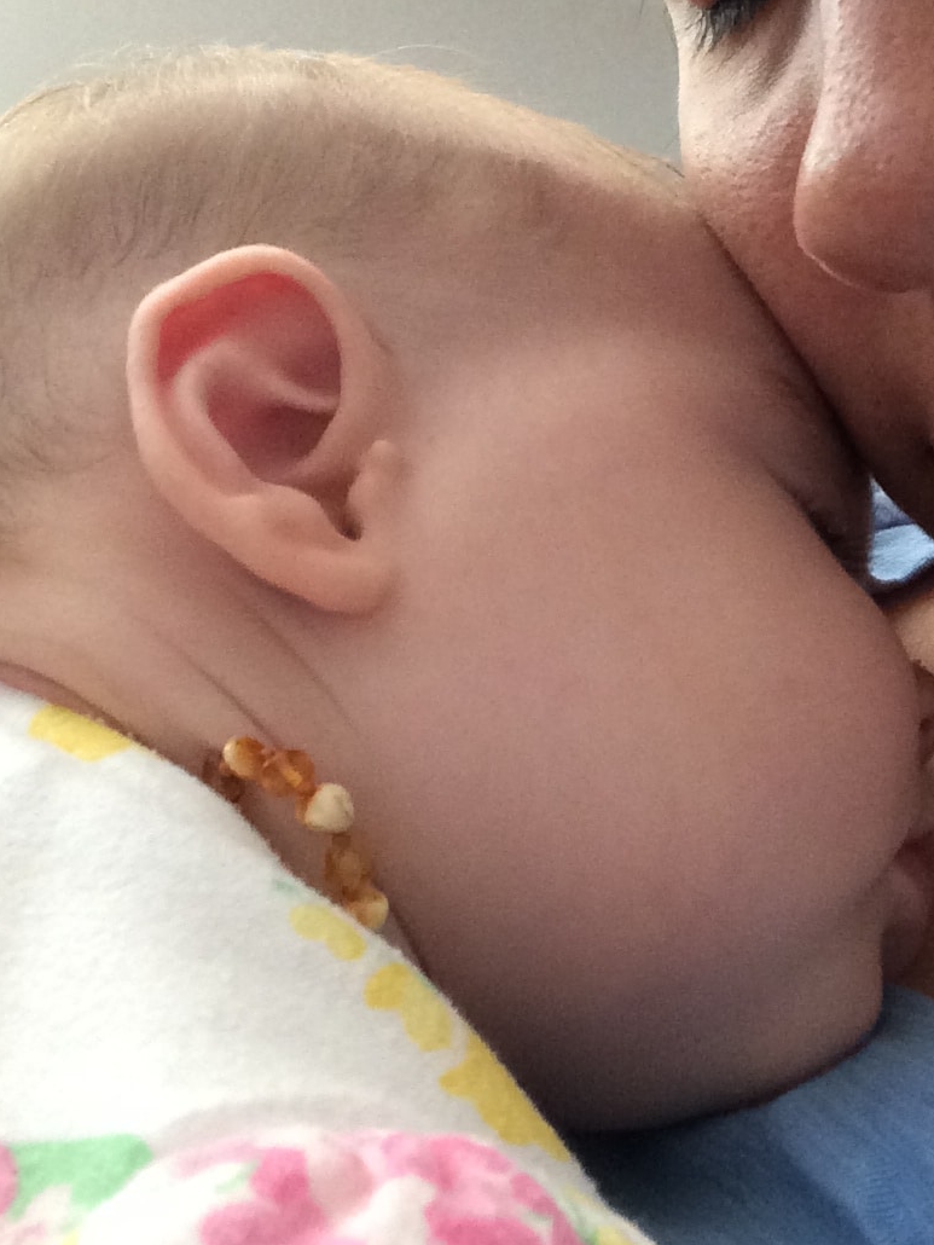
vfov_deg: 45.8
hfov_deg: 35.1
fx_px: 1474
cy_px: 598
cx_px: 507
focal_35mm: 41
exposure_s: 1/15
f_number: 2.4
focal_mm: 2.15
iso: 400
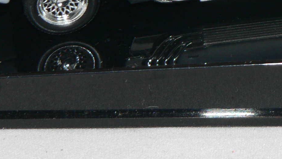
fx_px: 2573
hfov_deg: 6.3
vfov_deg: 3.5
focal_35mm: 344
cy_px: -86
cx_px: 222
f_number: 3.2
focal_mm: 19
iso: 80
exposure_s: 1/60
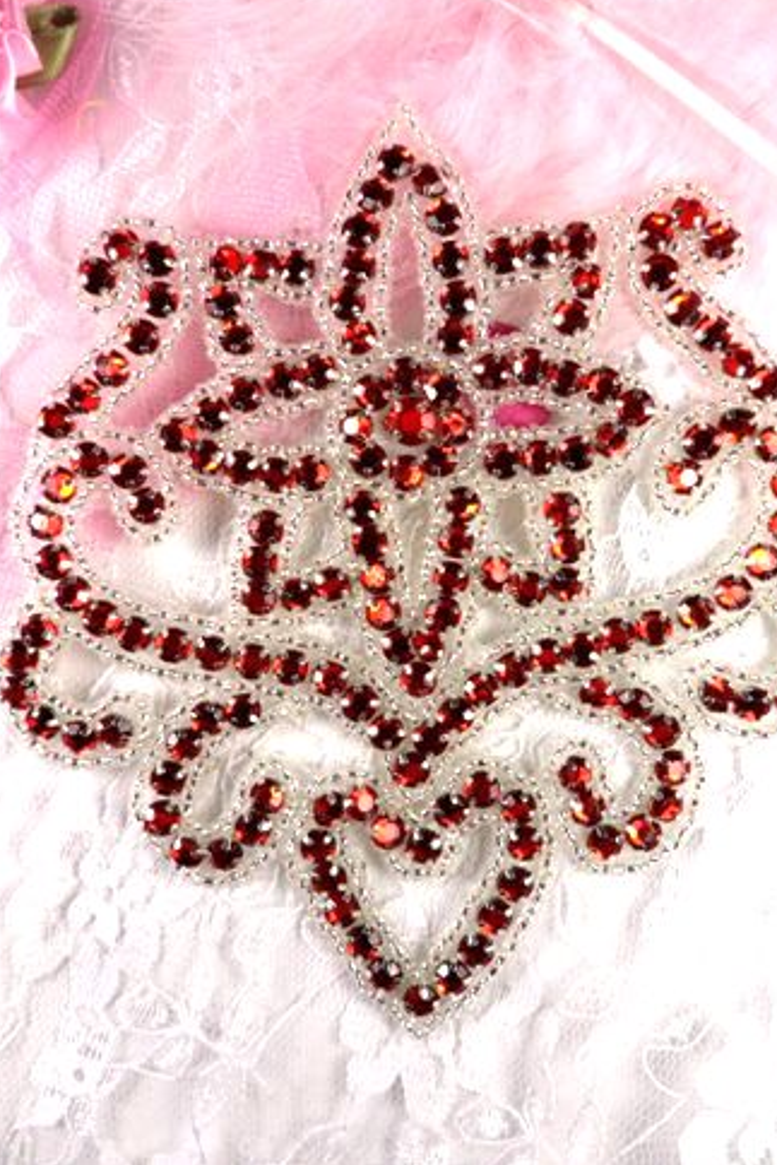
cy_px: 566
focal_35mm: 29
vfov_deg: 63.6
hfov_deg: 45.0
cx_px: 413
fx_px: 938
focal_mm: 4.9
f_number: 3.5
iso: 80
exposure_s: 1/350
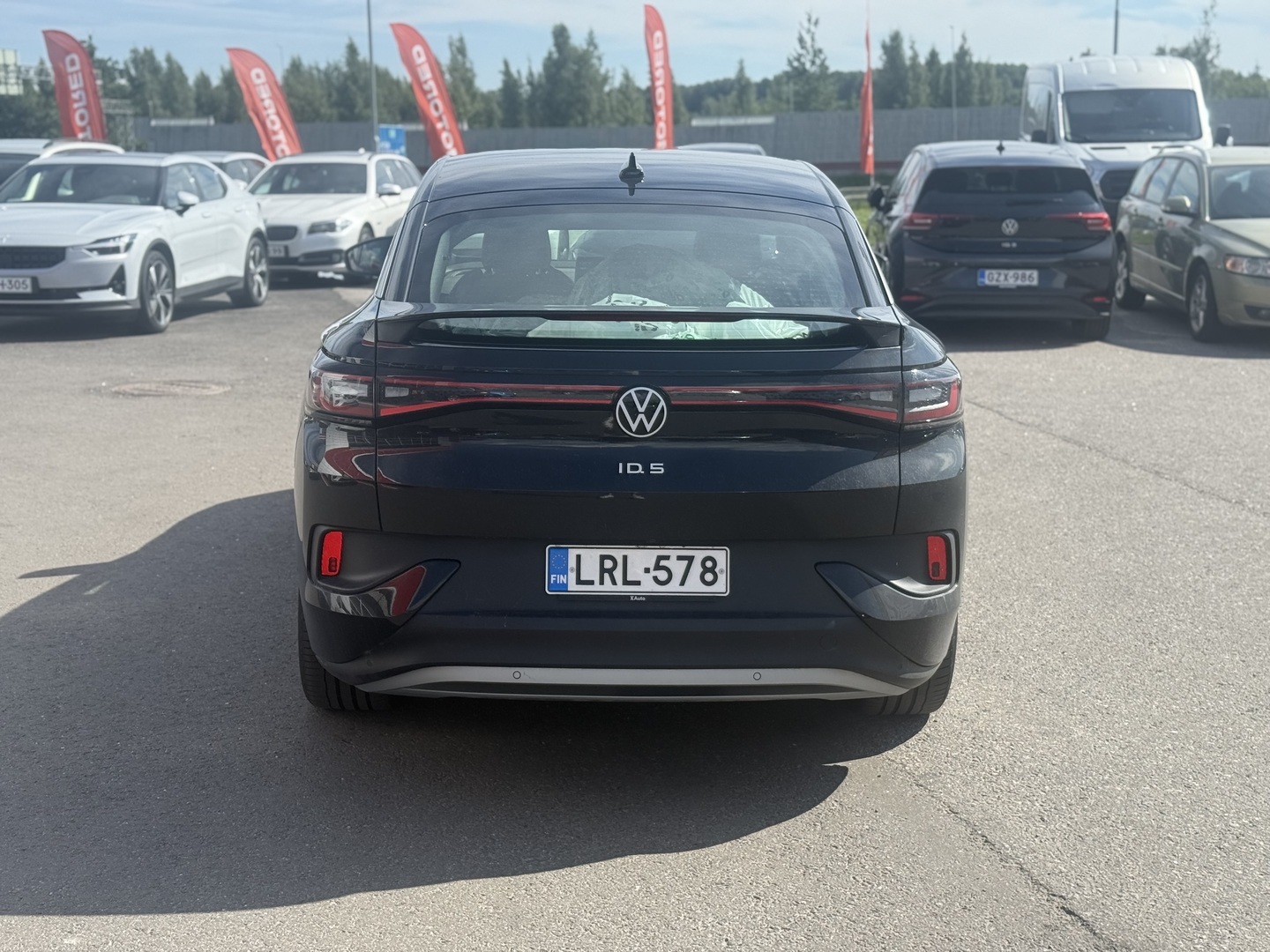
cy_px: 476
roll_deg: +0.4
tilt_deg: -10.3
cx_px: 635
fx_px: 1761
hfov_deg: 39.7
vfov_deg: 30.3
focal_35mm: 48
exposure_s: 1/3378
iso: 80
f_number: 1.78
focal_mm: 6.76
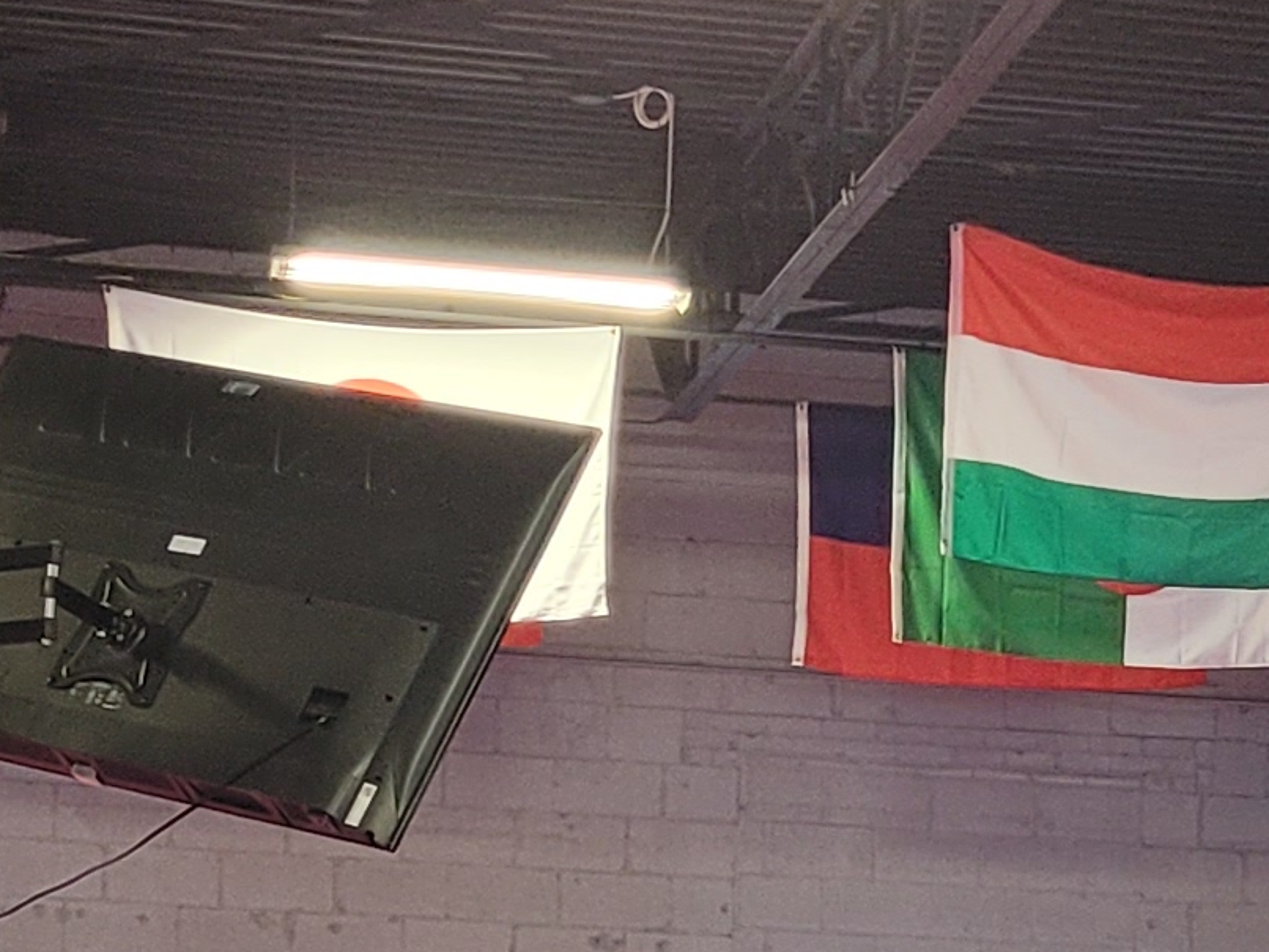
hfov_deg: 15.1
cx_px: 967
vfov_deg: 10.6
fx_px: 4767
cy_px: 1805
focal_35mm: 130
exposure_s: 1/120
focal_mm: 5.4
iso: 200
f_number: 1.8
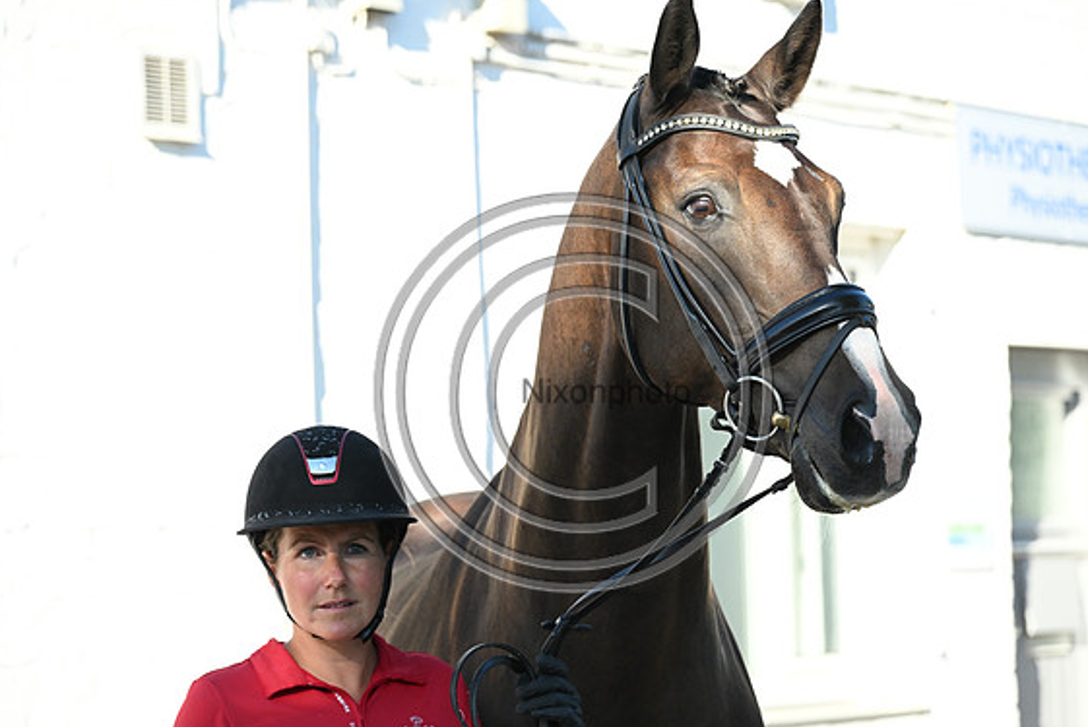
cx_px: 551
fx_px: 3750
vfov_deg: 11.1
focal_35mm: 124
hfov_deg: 16.5
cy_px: 365
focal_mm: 120
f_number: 5
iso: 2000
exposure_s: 1/2500
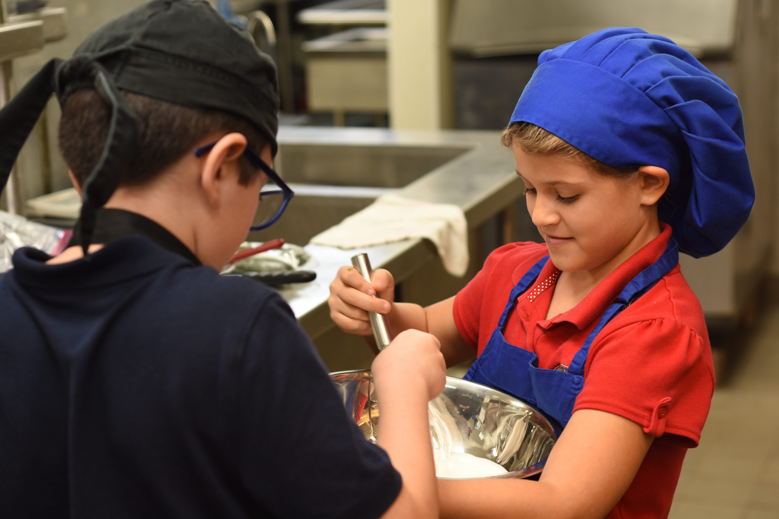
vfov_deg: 18.2
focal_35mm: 75
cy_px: 260
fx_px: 1623
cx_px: 390
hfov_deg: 27.0
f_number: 2.5
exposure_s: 1/60
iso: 320
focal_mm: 50
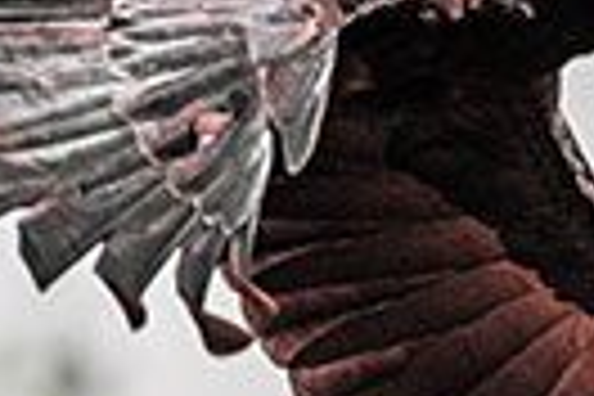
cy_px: 344
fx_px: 28097
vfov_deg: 0.8
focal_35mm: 1703
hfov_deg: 1.2
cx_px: -4
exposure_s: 1/4000
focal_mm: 450
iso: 2500
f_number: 11
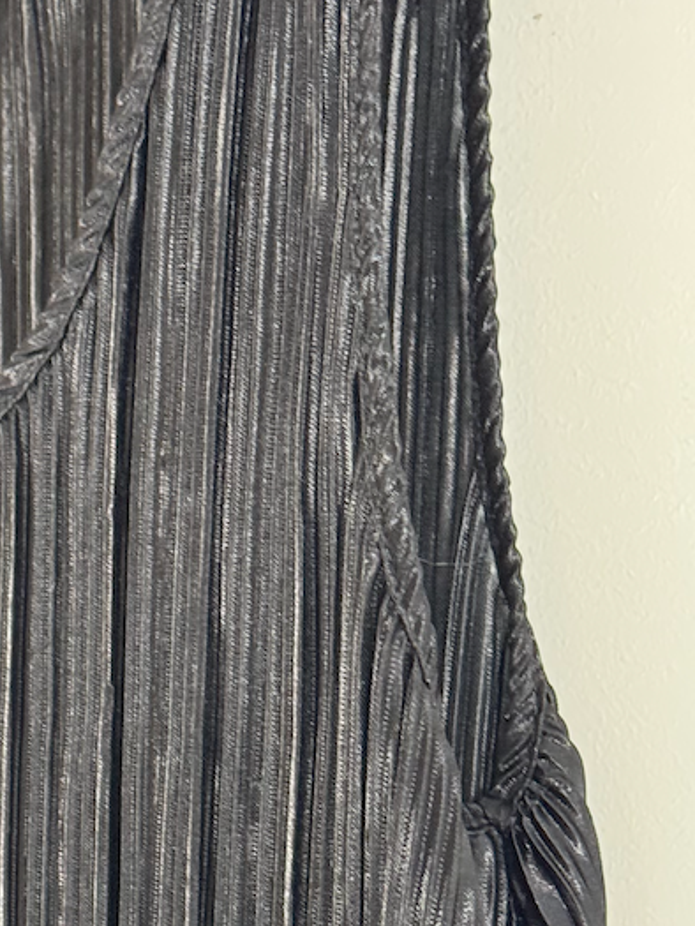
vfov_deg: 16.7
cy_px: 739
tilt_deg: -2.3
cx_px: -62
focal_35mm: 117
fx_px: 3131
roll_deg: +2.0
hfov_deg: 12.5
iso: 400
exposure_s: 1/25
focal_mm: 6.76
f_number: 1.78
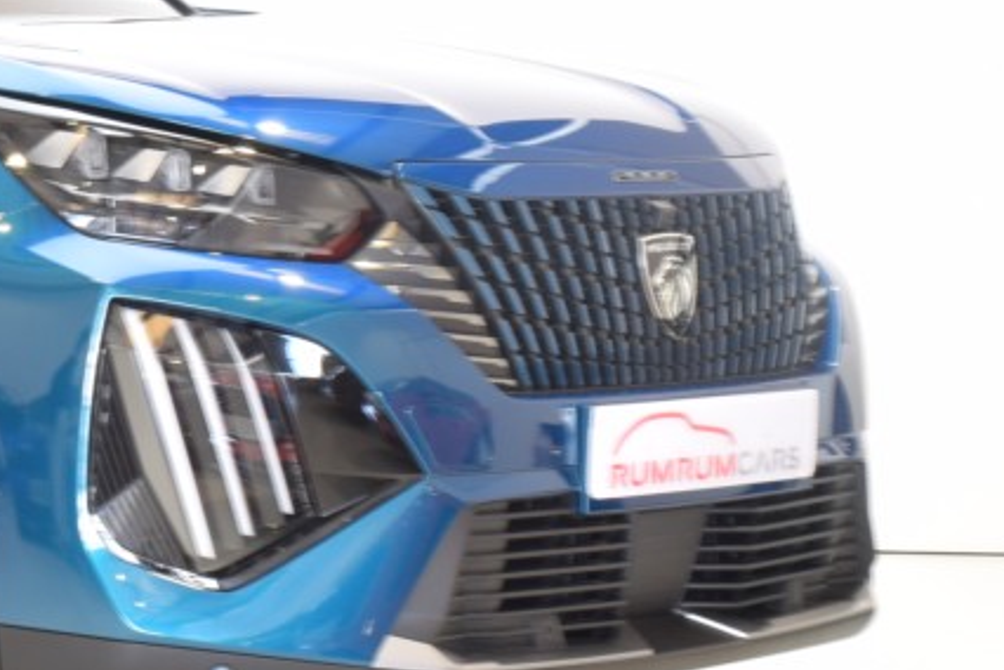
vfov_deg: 8.1
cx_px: -549
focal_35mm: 169
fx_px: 4713
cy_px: 130
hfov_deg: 11.6
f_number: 16
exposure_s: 1.3
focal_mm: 32
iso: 100
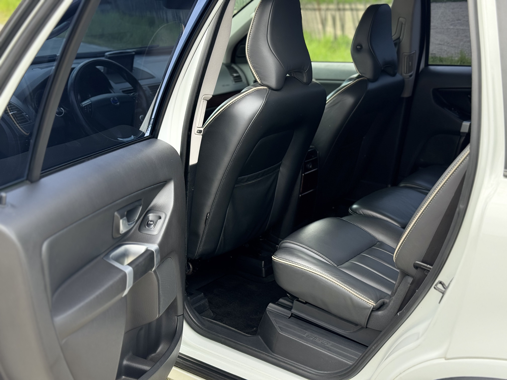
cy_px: 190
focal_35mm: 48
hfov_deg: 39.7
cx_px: 254
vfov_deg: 30.3
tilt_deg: -17.8
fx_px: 703
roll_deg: +1.0
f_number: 1.78
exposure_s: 1/593
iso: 64
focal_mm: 6.76
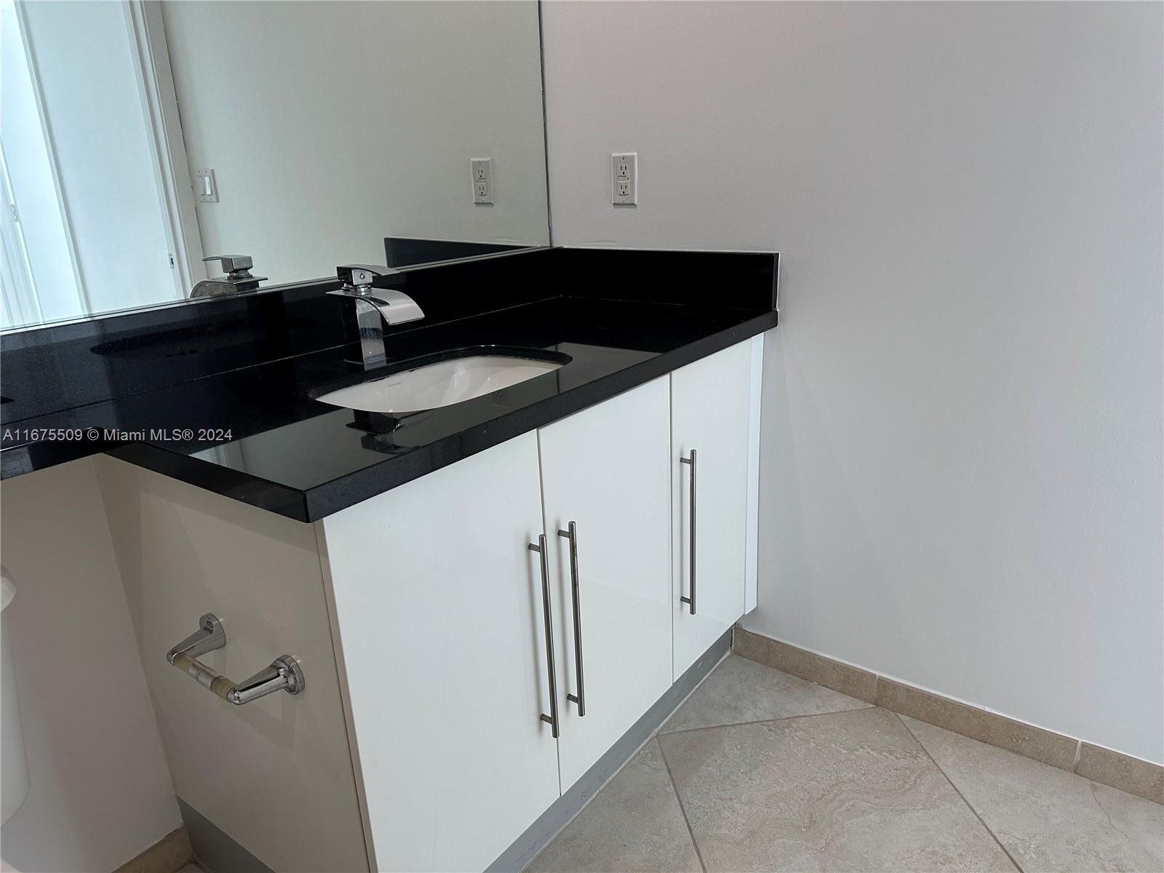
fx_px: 807
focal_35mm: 24
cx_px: 582
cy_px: 436
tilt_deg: -18.7
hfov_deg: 71.6
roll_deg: +1.9
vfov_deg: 56.8
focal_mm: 6.86
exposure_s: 1/120
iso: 125
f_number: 1.78
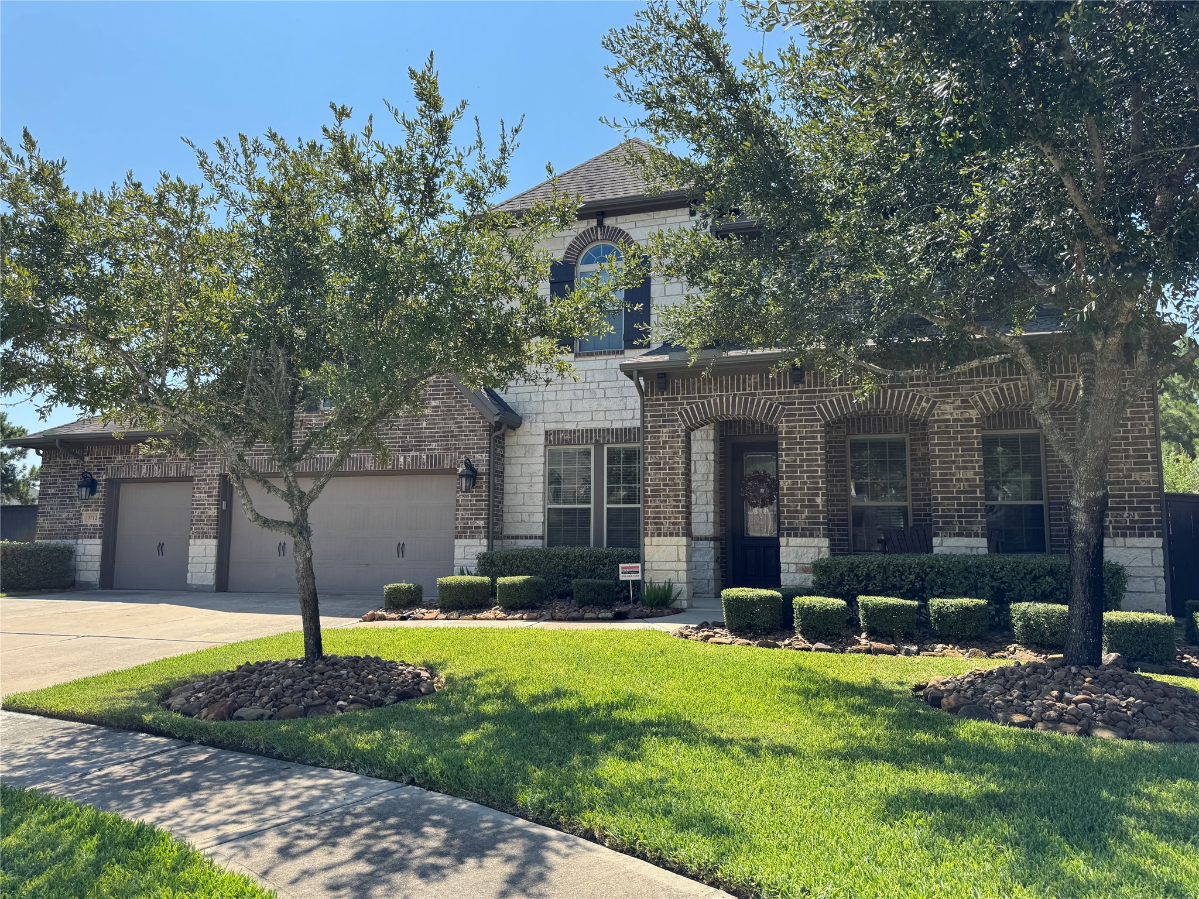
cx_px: 600
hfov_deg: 71.6
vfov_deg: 56.8
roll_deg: -0.2
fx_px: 831
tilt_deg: +6.4
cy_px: 450
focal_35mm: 24
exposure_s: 1/1923
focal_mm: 6.76
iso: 80
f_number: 1.78
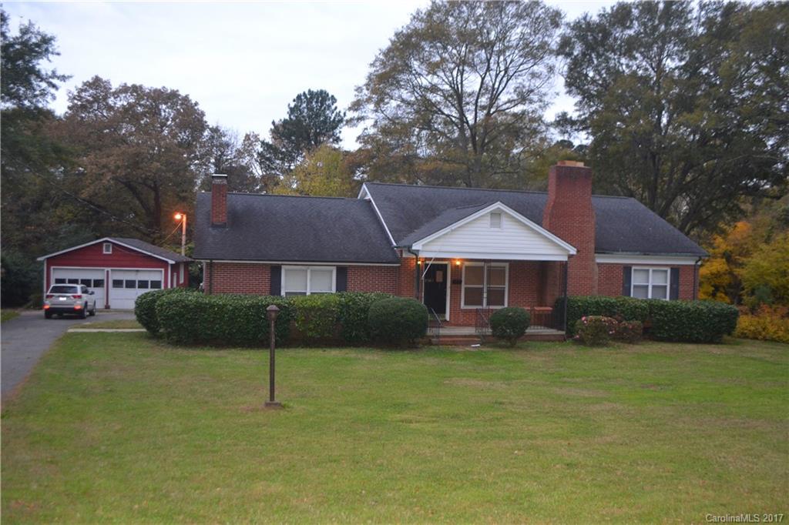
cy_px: 262
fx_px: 657
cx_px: 394
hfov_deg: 61.9
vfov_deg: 43.6
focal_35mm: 30
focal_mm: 20
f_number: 3.8
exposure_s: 1/60
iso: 640
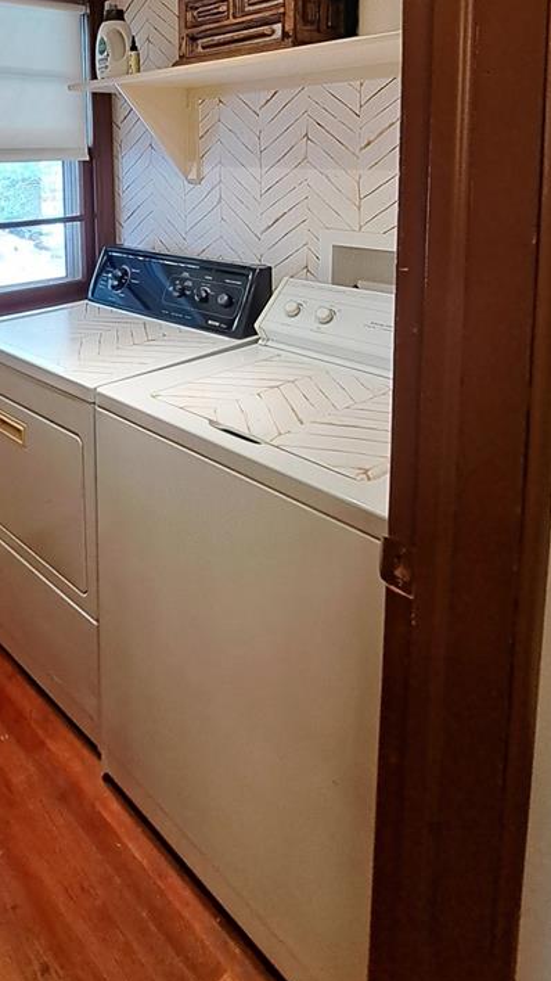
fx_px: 624
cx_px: 80
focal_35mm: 24
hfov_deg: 44.4
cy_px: 222
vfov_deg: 70.1
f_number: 2.2
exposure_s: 1/40
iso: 64
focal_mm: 1.74
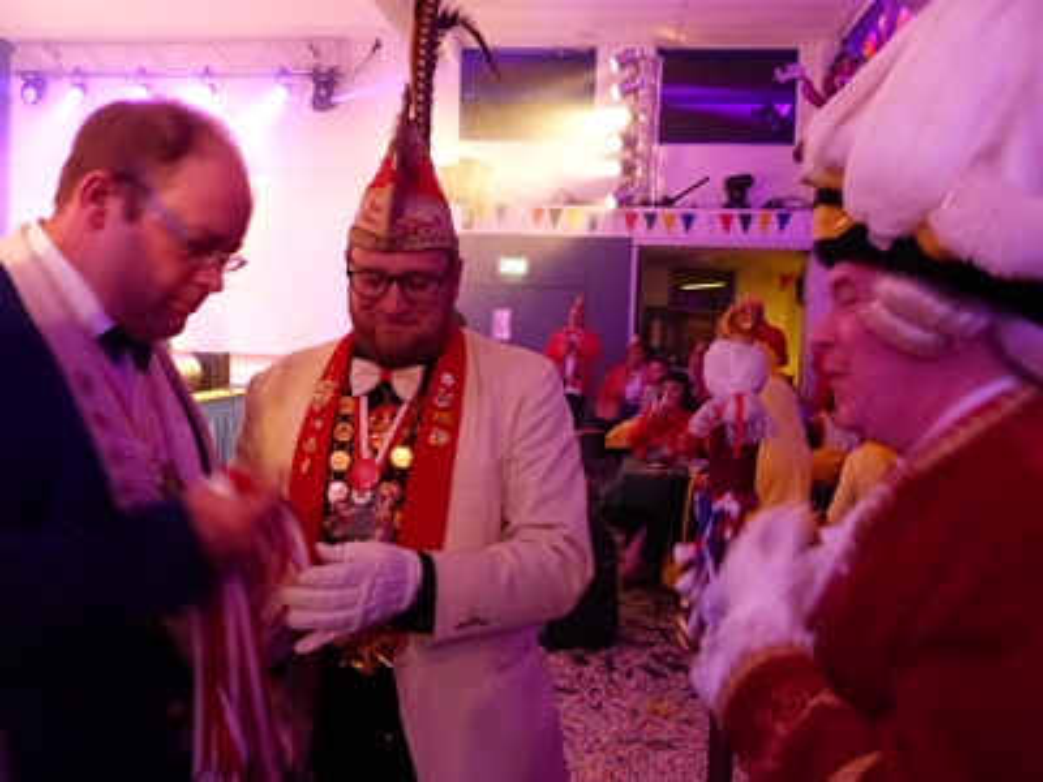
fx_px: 753
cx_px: 522
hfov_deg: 69.4
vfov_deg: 54.9
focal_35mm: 25
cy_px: 391
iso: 800
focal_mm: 4.5
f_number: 2.8
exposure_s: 1/20
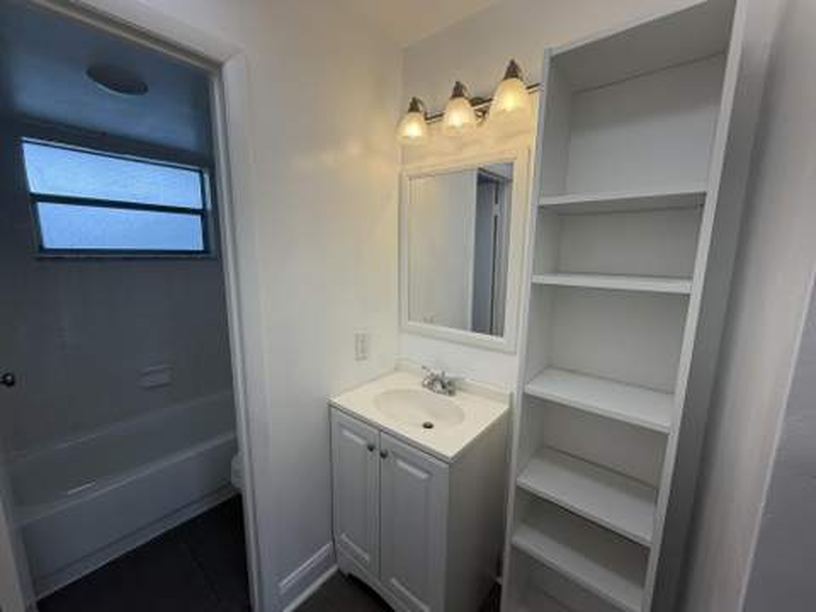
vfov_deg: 85.7
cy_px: 306
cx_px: 408
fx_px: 330
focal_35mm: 14
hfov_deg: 102.1
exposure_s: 1/168
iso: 50
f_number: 2.2
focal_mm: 2.22
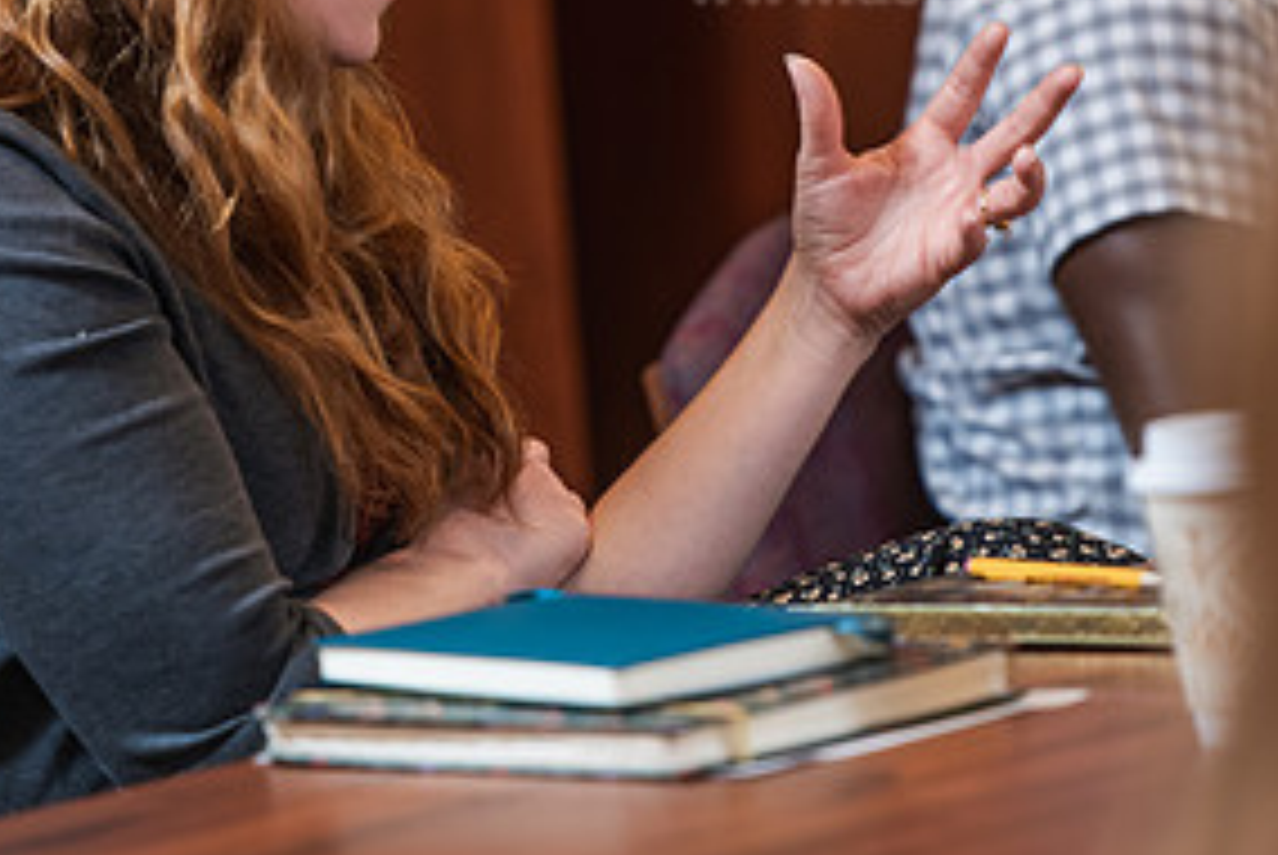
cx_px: 482
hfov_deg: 5.6
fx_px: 13042
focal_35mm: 367
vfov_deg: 3.8
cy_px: 79
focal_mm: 180
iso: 640
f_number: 2.8
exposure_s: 1/160
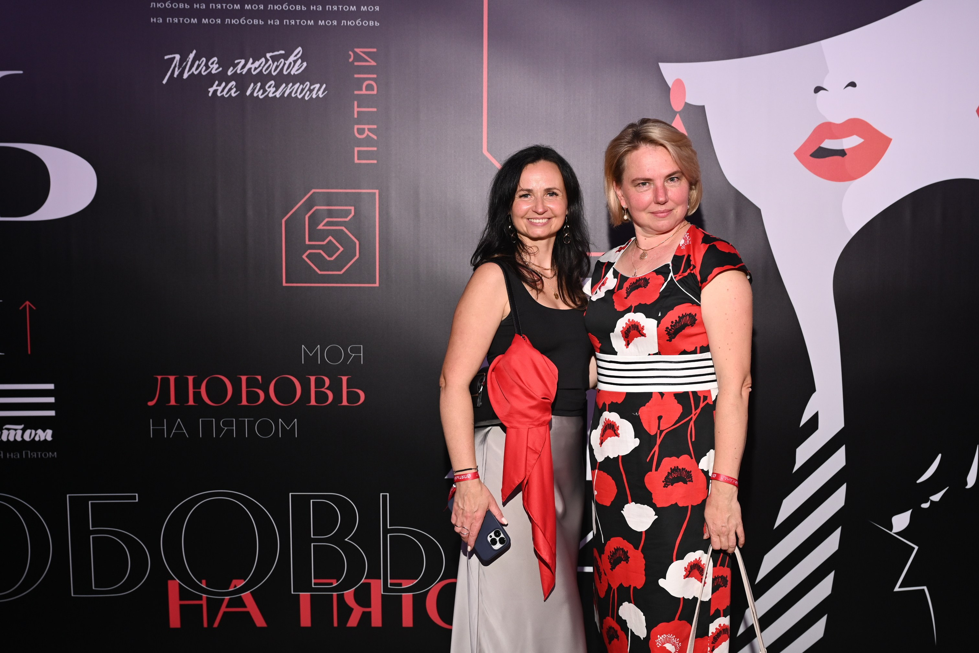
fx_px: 1033
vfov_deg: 35.1
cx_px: 490
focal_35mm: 38
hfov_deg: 50.7
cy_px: 326
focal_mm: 38
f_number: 5
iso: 500
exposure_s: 1/160
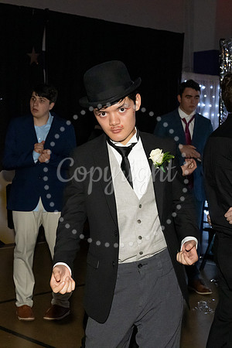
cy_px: 174
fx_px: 609
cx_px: 53
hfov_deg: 21.4
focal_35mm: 63
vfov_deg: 31.9
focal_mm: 42
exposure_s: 1/100
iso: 6400
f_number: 5.6
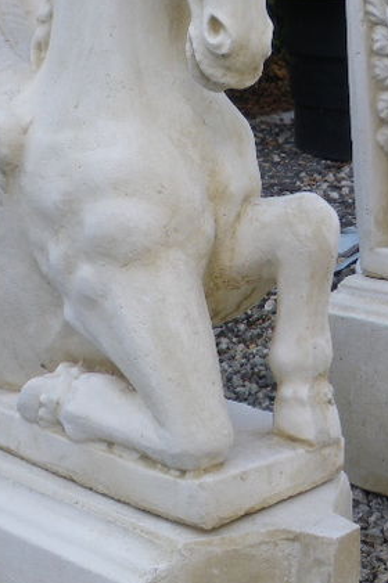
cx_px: 255
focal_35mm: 89
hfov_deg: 15.3
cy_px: 270
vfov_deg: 22.9
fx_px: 1441
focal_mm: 6.3
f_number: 3.5
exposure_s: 1/125
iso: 64
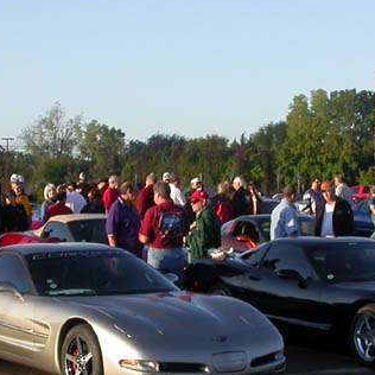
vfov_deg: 16.0
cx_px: 174
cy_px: 221
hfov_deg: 16.0
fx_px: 1336
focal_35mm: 109
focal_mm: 7.85
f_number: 6
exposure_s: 1/225
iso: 100
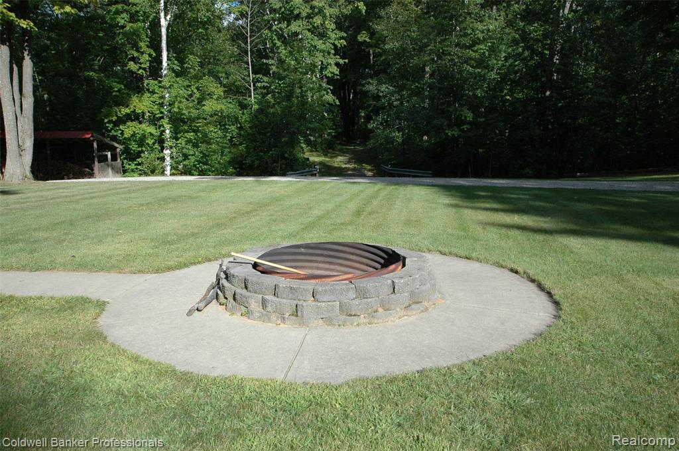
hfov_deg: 62.0
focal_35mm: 30
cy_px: 226
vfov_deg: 43.5
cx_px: 340
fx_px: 565
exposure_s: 1/320
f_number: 9
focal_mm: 20
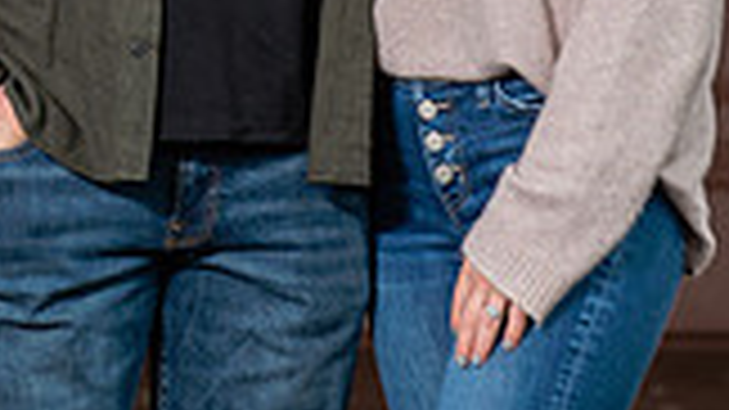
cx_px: 292
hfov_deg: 3.9
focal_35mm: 553
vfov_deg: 2.2
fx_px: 10686
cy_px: -405
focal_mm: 190
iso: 200
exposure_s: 1/60
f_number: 4
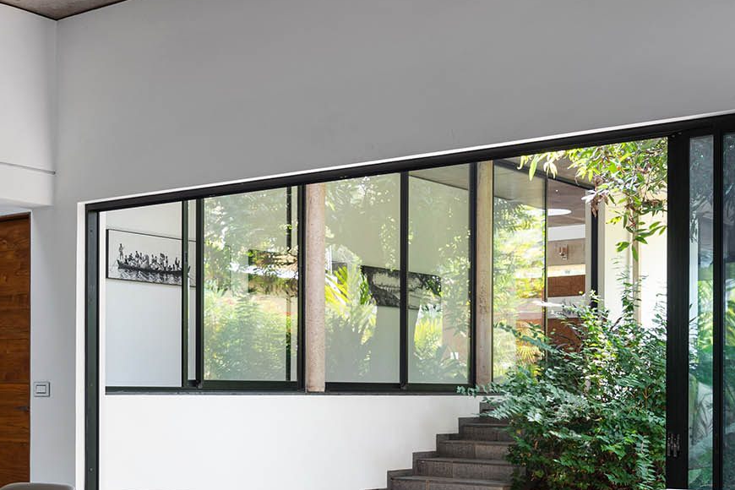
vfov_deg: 22.3
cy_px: 393
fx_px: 1225
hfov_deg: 33.2
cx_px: 260
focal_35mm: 60
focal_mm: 29
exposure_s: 1/6
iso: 100
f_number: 9
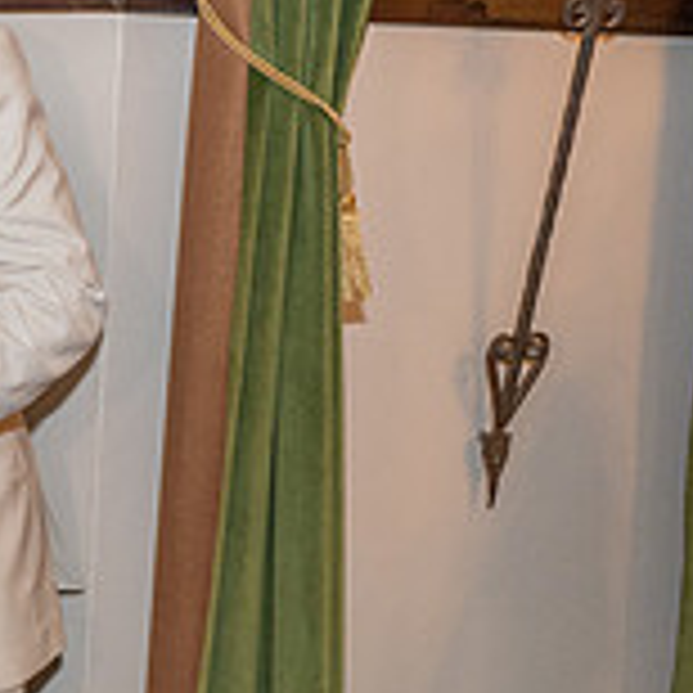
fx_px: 1744
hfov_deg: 18.4
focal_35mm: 77
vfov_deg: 22.3
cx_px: -500
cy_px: 209
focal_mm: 24
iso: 1600
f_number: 2.8
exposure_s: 1/160
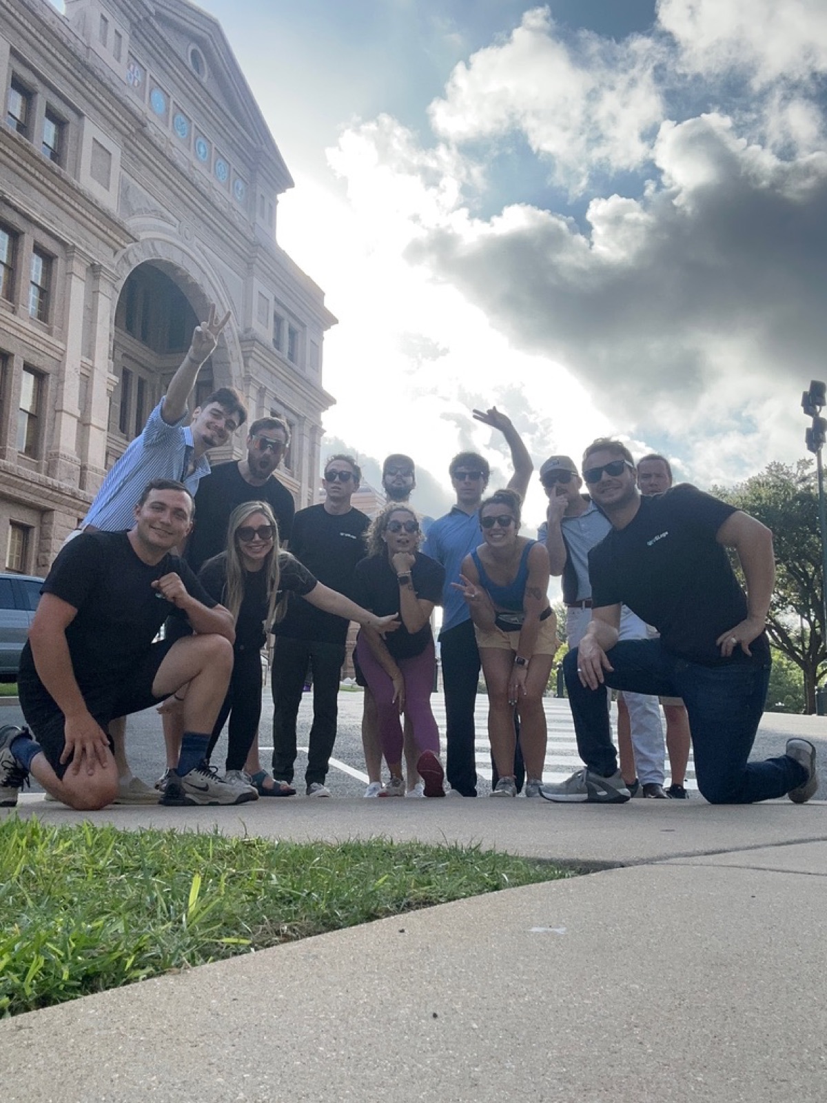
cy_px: 552
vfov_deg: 60.0
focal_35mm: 30
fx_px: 956
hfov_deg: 46.8
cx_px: 414
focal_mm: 2.69
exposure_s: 1/1018
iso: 25
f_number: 1.9
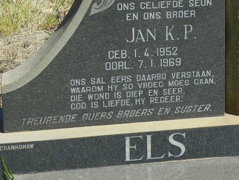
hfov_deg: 12.9
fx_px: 1049
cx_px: 194
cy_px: 24
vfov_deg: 9.7
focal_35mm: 152
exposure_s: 1/200
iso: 64
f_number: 5
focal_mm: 14.2
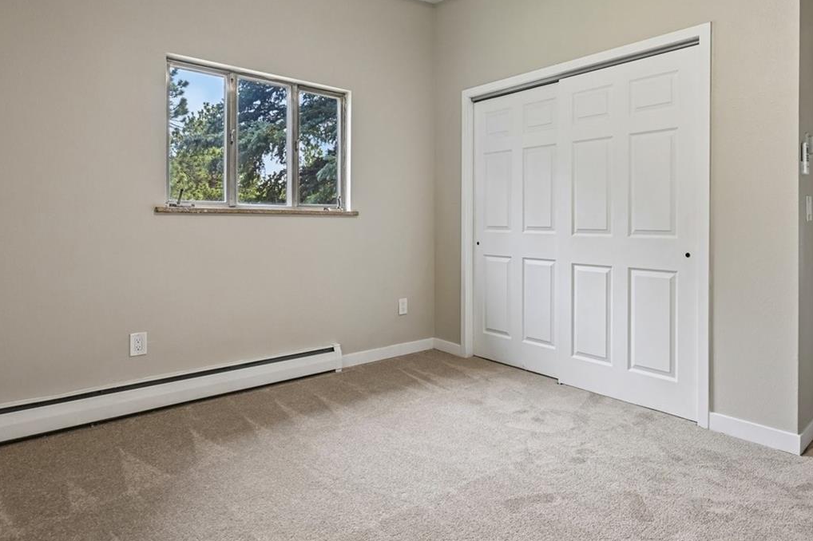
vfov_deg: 56.8
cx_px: 470
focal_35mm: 22
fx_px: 497
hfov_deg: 78.0
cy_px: 217
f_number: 10
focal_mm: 14
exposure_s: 1/15
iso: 320
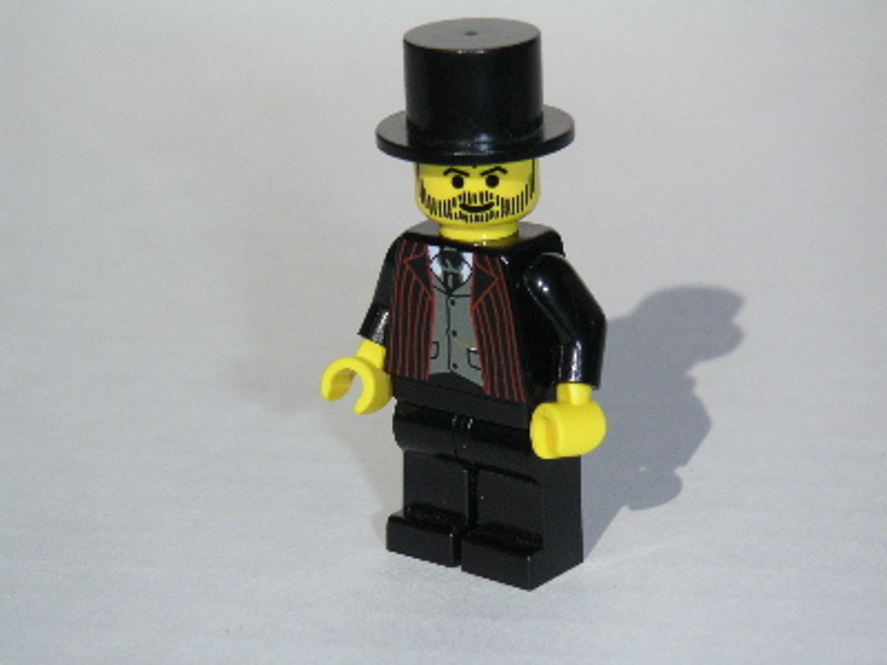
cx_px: 444
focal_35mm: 111
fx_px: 2844
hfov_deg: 17.7
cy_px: 332
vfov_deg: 13.3
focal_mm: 17.1
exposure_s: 1/1000
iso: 160
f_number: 8
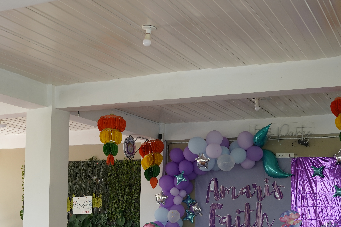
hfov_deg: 32.0
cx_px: 105
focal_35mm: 62
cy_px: 187
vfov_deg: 21.6
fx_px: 587
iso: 400
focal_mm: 35
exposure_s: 1/160
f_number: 3.5
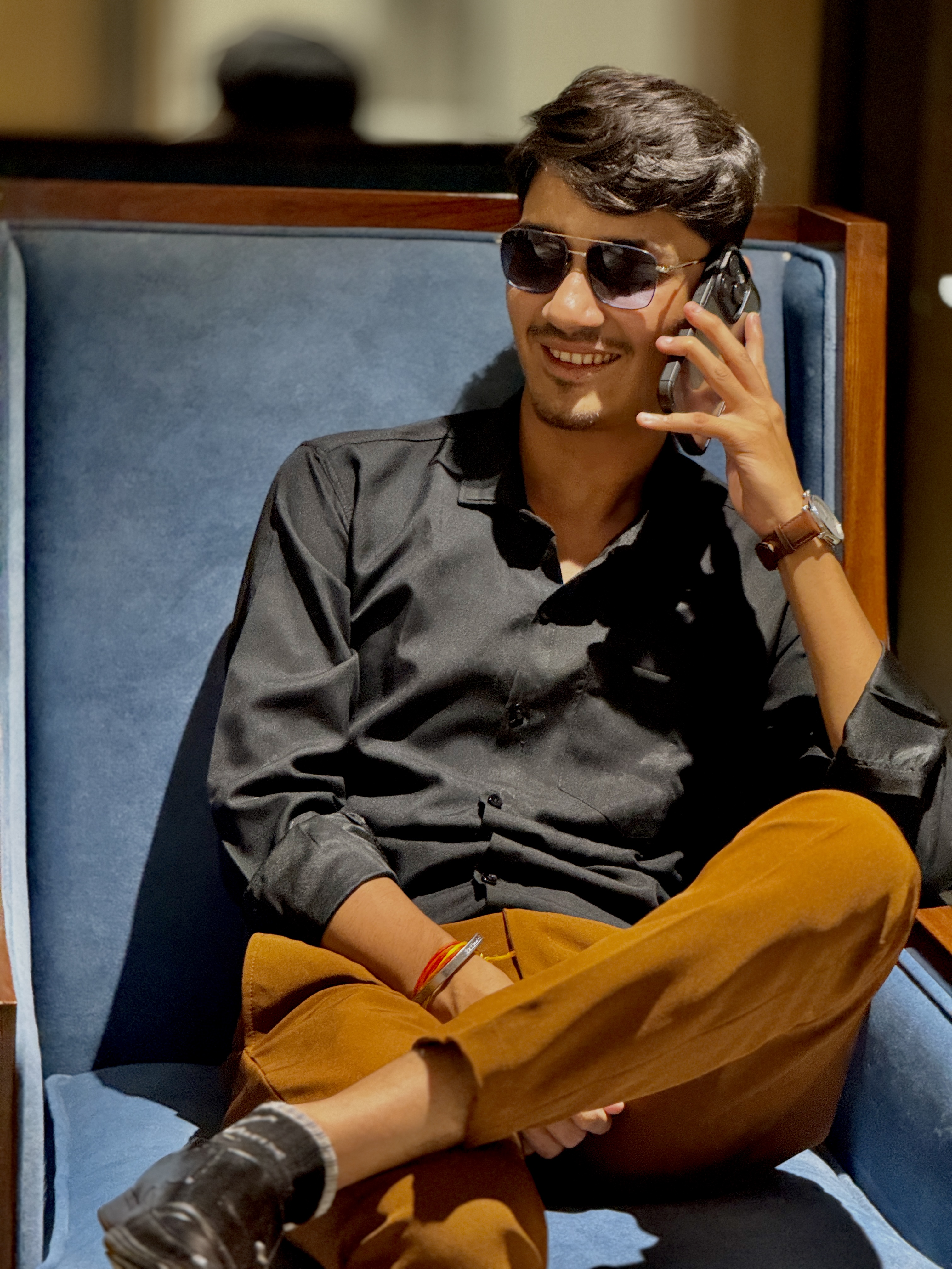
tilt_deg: -8.0
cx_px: 476
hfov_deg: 12.3
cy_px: 634
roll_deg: -2.6
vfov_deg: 16.4
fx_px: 4400
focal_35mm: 120
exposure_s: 1/33
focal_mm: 15.66
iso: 800
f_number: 2.8
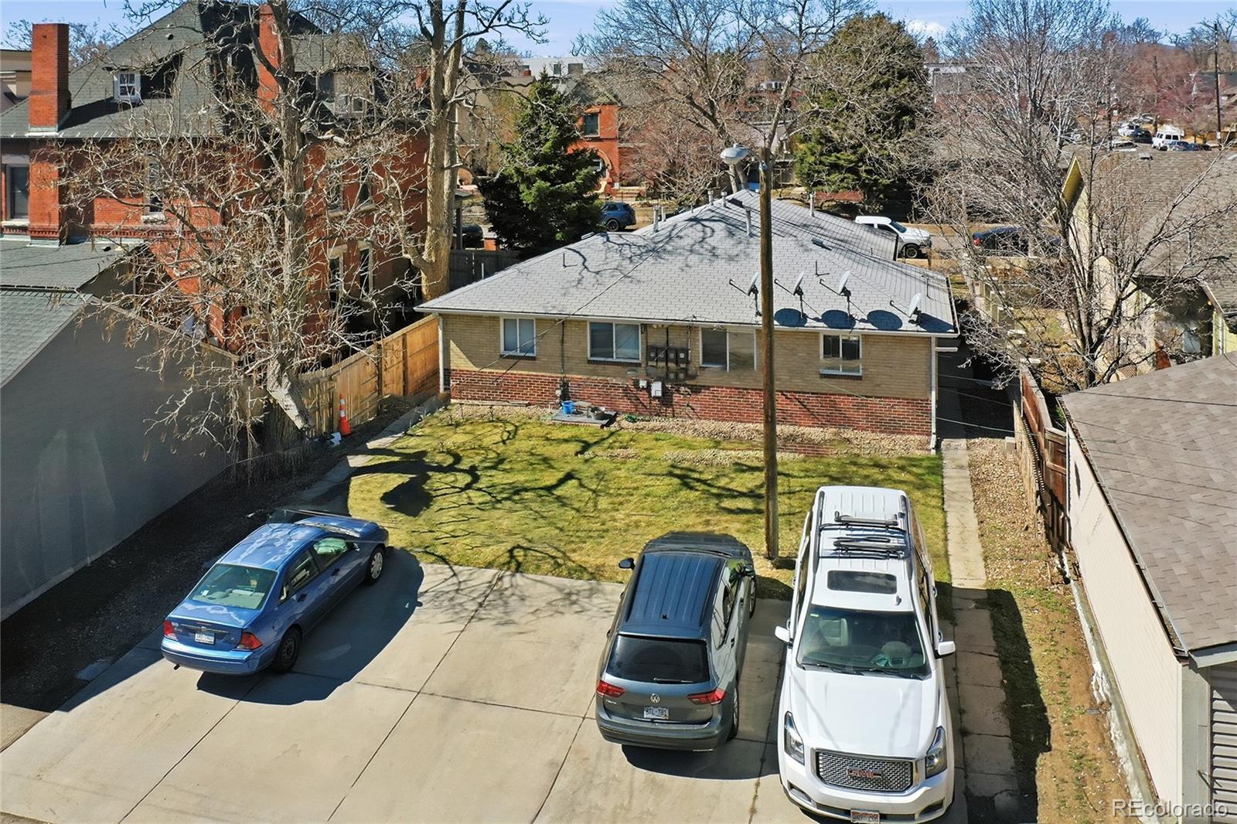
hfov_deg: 65.5
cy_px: 412
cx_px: 618
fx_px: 962
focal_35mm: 28
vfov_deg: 46.4
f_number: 6.3
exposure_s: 1/800
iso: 100
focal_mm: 10.3
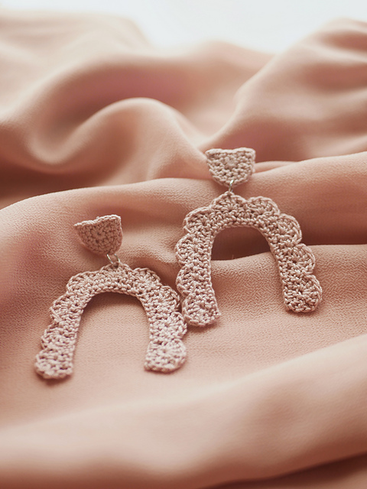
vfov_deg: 38.2
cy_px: 244
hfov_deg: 29.1
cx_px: 184
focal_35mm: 50
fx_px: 707
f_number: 2
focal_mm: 25
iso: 200
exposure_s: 1/160
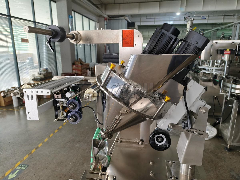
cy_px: 90
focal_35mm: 23
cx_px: 120
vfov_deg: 58.9
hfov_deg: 73.9
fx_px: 159
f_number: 1.88
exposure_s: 1/36
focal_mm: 5.56
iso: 640
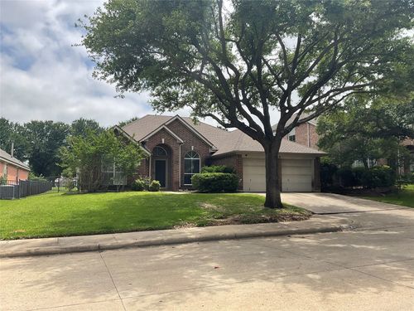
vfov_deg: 48.2
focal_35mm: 29
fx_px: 347
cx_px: 207
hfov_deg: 61.7
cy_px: 156
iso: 16
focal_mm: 3
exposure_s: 1/1848
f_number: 1.8
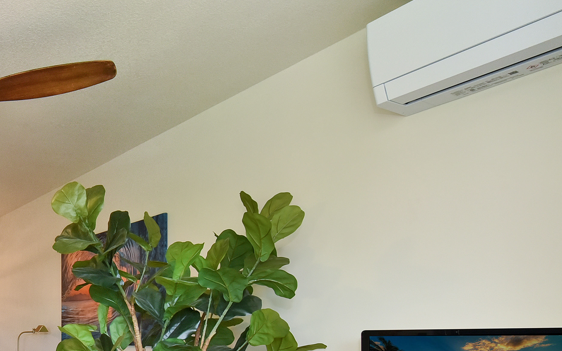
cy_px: 338
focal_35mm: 35
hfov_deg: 45.3
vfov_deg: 33.6
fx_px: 536
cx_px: -19
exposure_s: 1/15
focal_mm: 15
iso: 1400
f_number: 16
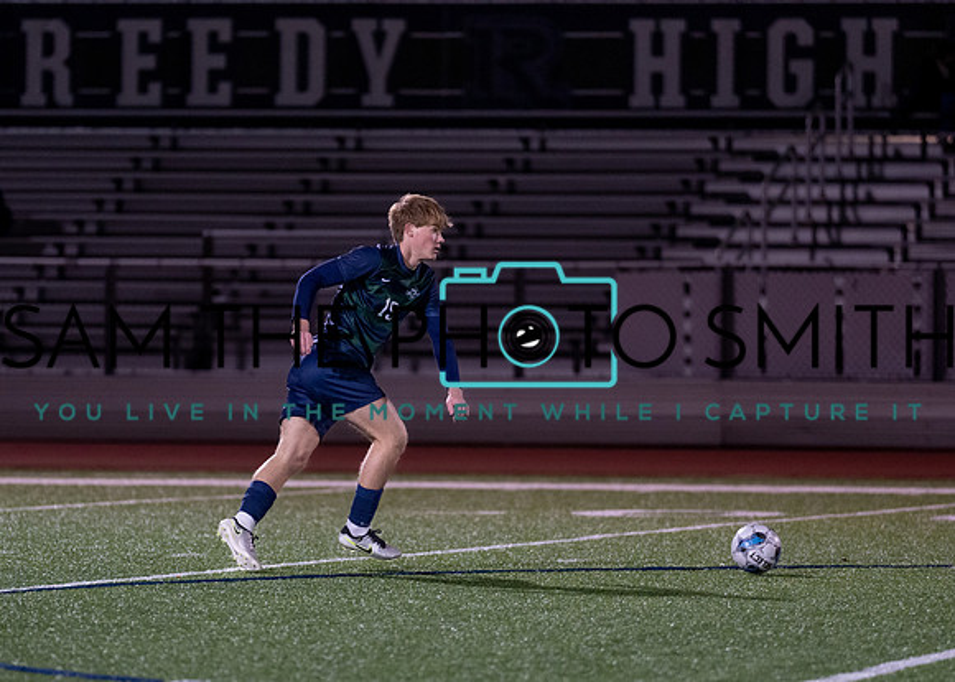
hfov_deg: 6.5
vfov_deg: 4.6
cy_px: 377
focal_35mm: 312
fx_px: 8462
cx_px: 395
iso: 2500
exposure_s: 1/1000
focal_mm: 200
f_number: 2.8
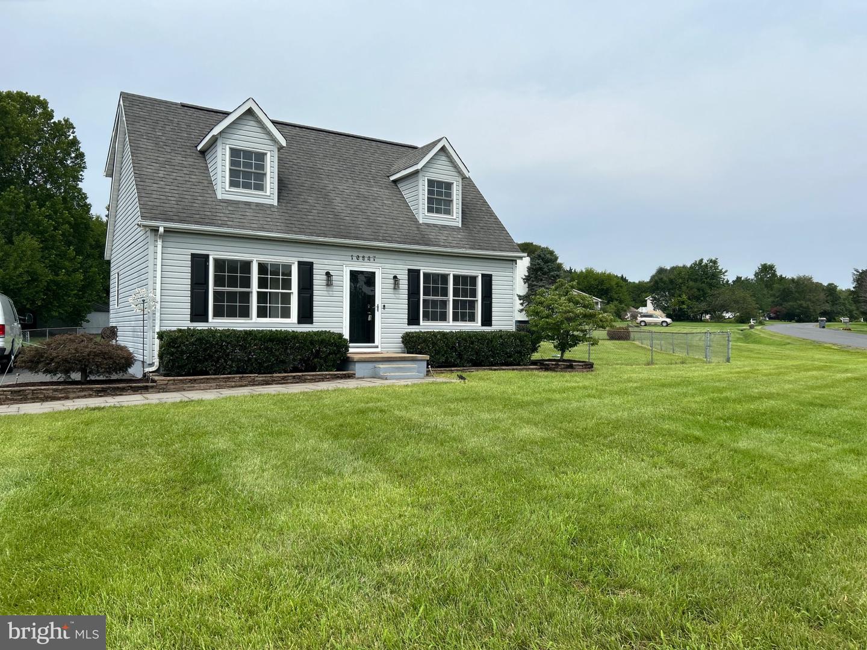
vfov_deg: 53.1
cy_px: 325
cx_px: 434
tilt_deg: +0.5
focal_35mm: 26
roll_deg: +0.1
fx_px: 651
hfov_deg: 67.3
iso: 50
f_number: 1.5
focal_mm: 5.7
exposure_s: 1/5076
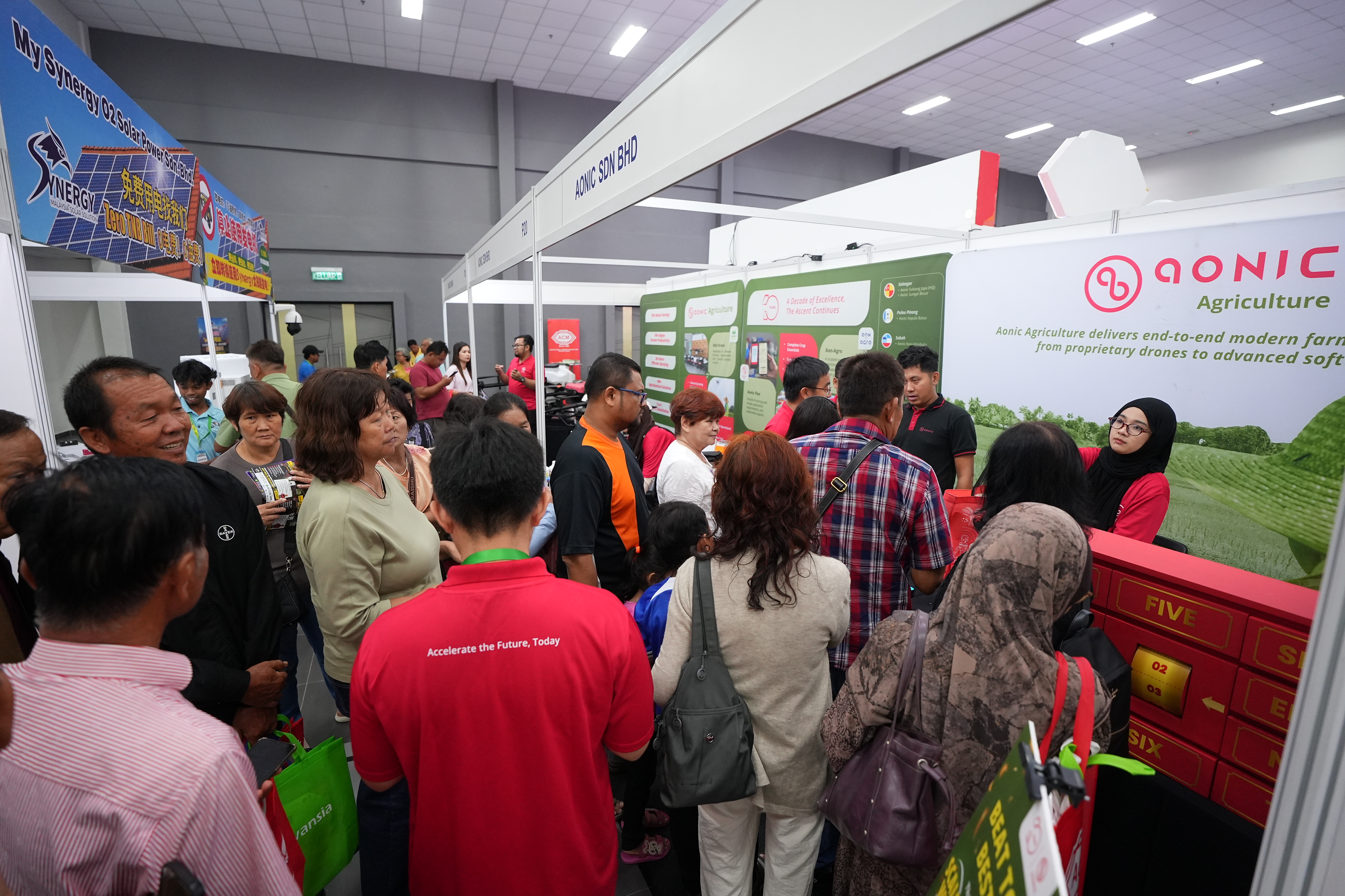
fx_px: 598
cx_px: 672
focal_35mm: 16
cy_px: 448
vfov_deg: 73.7
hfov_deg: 96.7
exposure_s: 1/200
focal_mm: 16
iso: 2500
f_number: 3.2
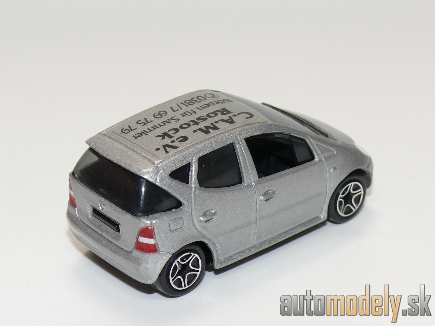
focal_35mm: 110
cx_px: 218
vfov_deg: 13.5
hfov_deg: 17.9
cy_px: 163
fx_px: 1382
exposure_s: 1/30
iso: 100
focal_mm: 13.9
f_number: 4
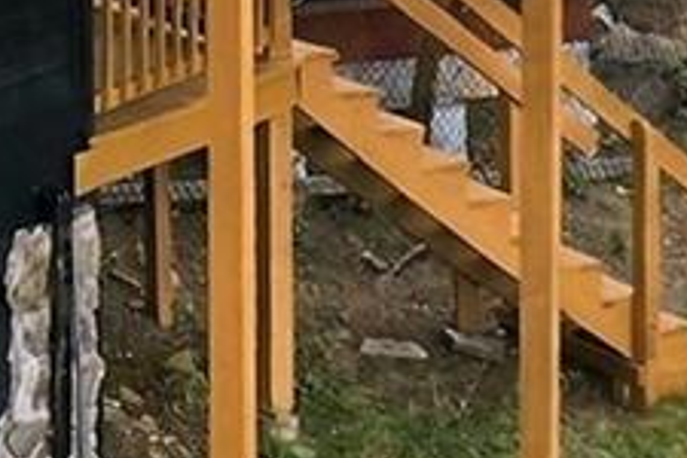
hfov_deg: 9.3
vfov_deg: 6.8
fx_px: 3797
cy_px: -238
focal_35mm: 199
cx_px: -959
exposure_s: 1/25
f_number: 2.8
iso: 100
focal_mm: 10.3
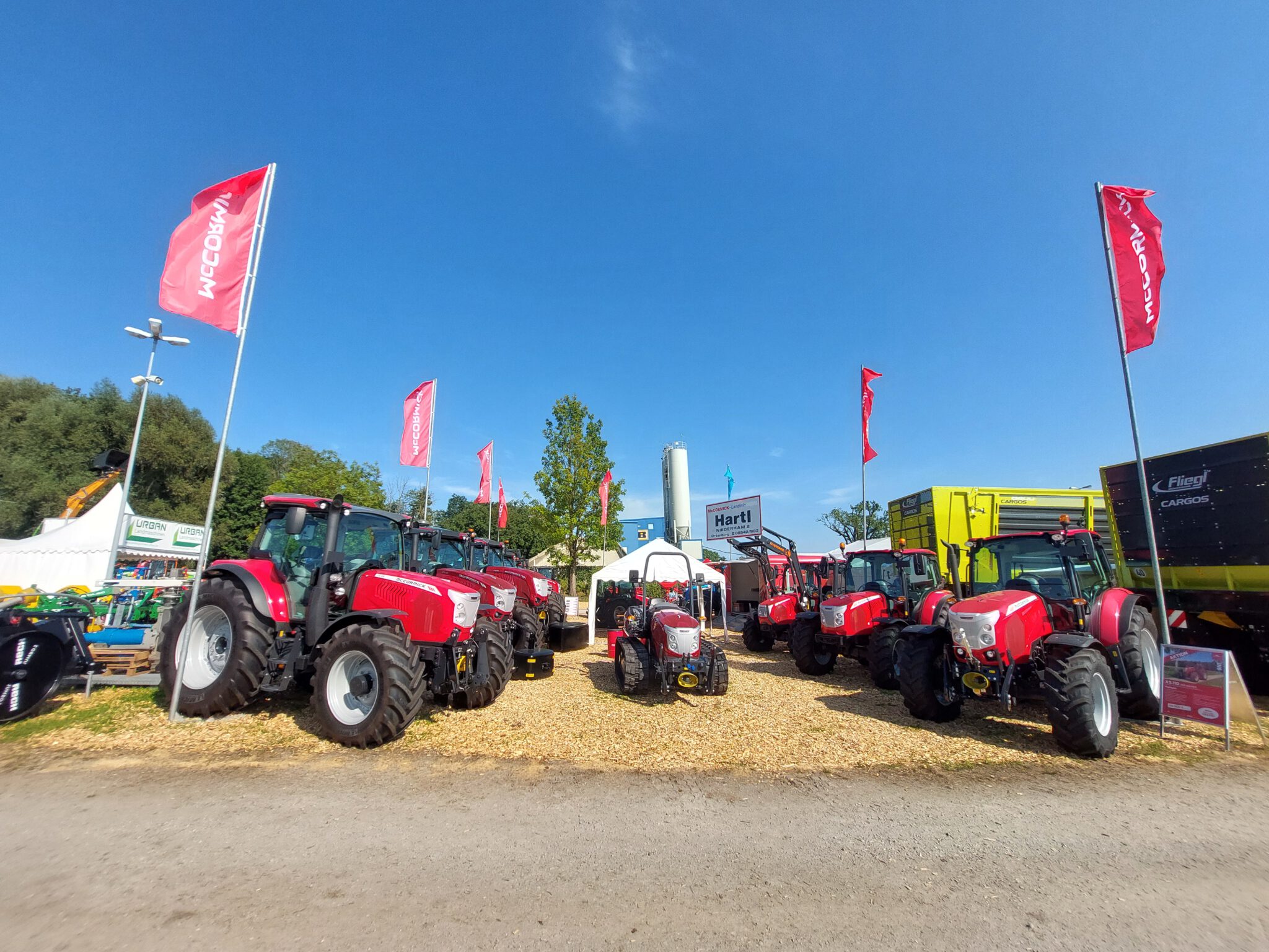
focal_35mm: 13
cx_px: 634
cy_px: 476
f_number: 2.2
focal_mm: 1.74
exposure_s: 1/1798
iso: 50
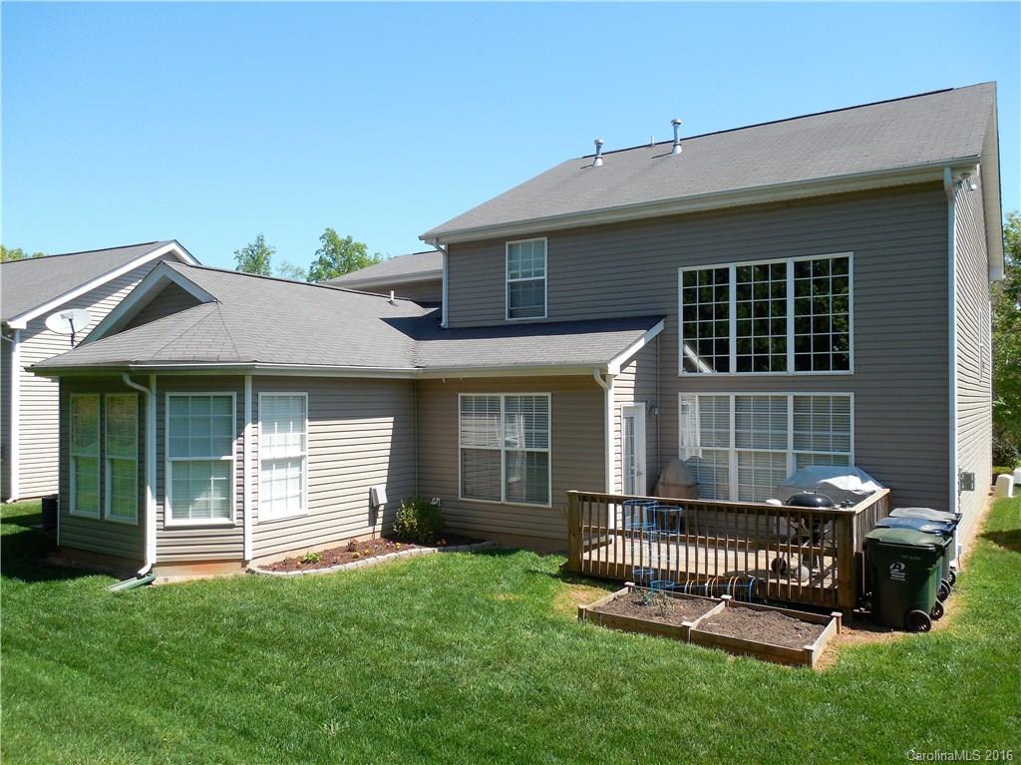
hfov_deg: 69.4
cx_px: 510
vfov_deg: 54.8
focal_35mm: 25
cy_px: 382
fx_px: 737
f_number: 3.3
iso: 125
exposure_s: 1/800
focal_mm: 4.5
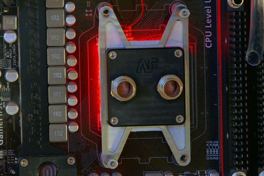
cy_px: 88
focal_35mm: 195
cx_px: 132
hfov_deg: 10.6
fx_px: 1429
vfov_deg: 7.0
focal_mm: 130
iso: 1600
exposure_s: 6
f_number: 20
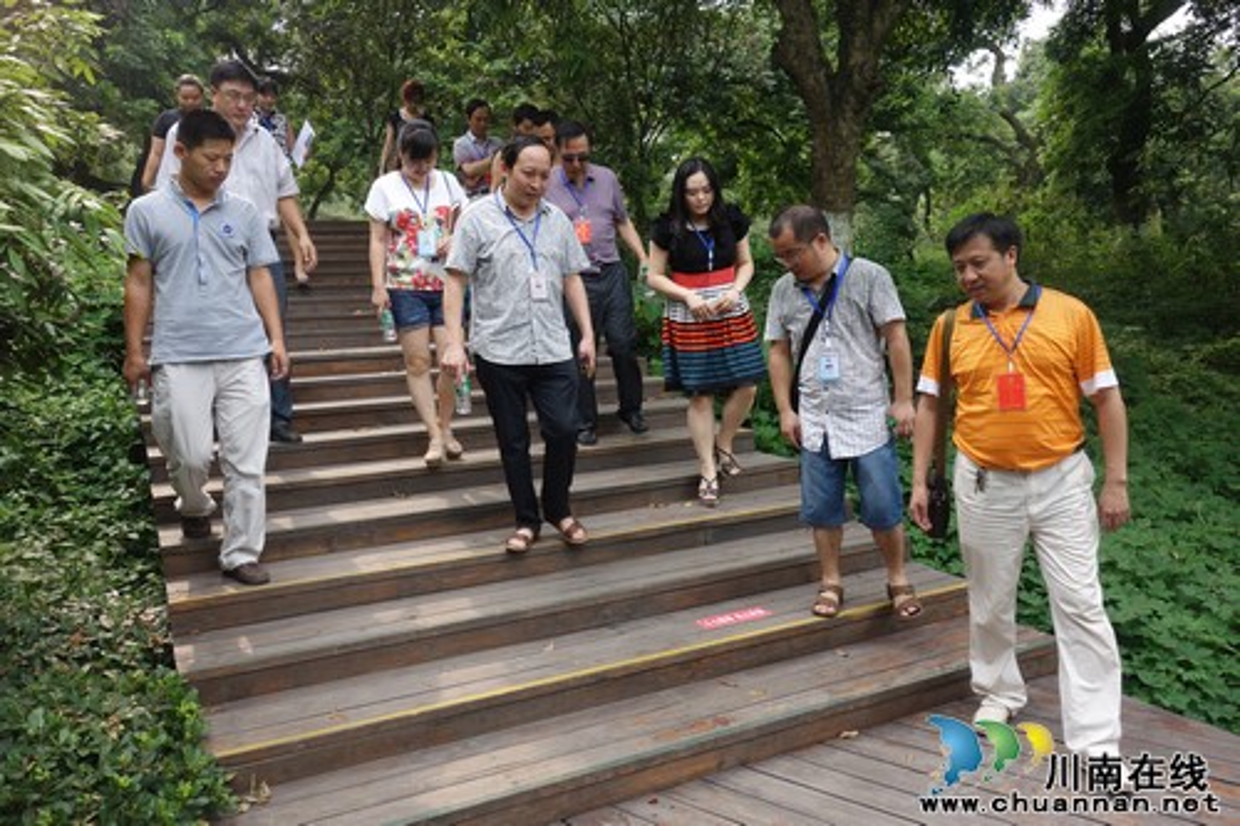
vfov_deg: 46.4
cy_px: 413
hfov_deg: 65.5
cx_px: 620
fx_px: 964
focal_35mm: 28
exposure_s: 1/100
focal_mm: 10.4
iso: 125
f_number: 5.6
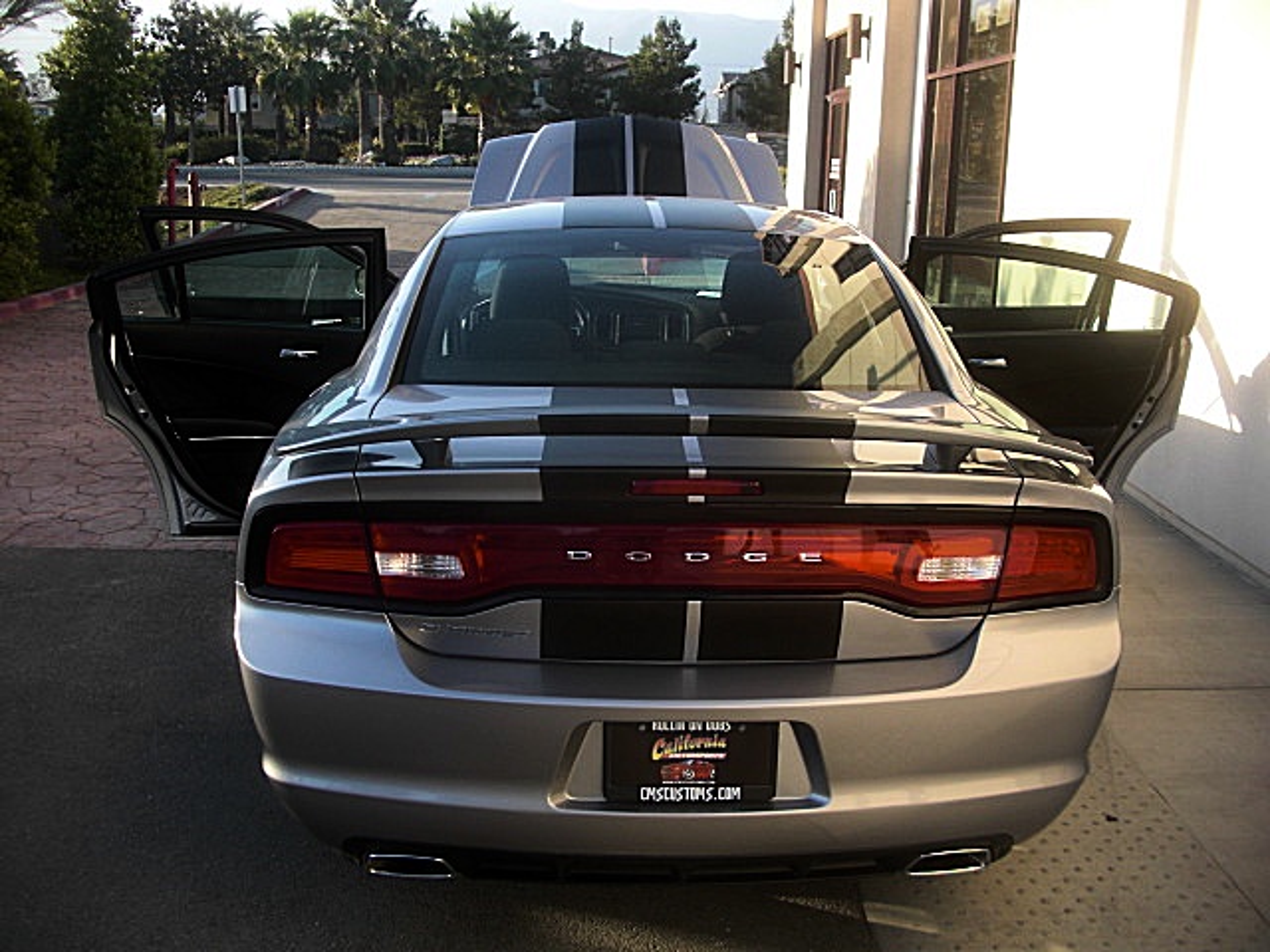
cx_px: 635
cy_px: 476
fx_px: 1321
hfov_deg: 51.4
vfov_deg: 39.7
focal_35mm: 36
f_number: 2.8
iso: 50
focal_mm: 6.3
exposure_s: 1/200
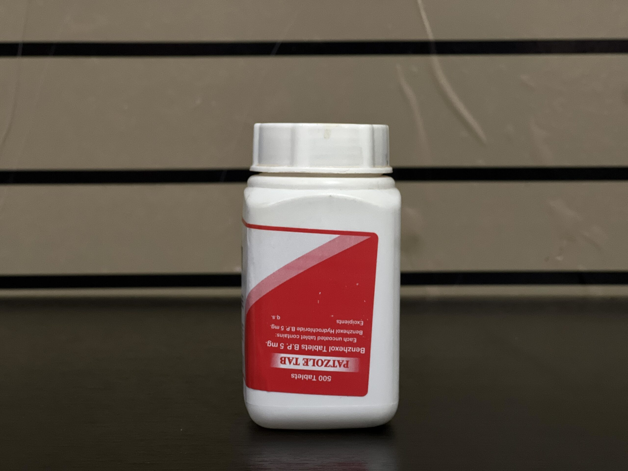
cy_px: 236
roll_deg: -0.1
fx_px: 1397
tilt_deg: -4.2
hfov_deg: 25.3
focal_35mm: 77
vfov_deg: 19.1
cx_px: 314
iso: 250
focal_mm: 9
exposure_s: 1/40
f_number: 2.8
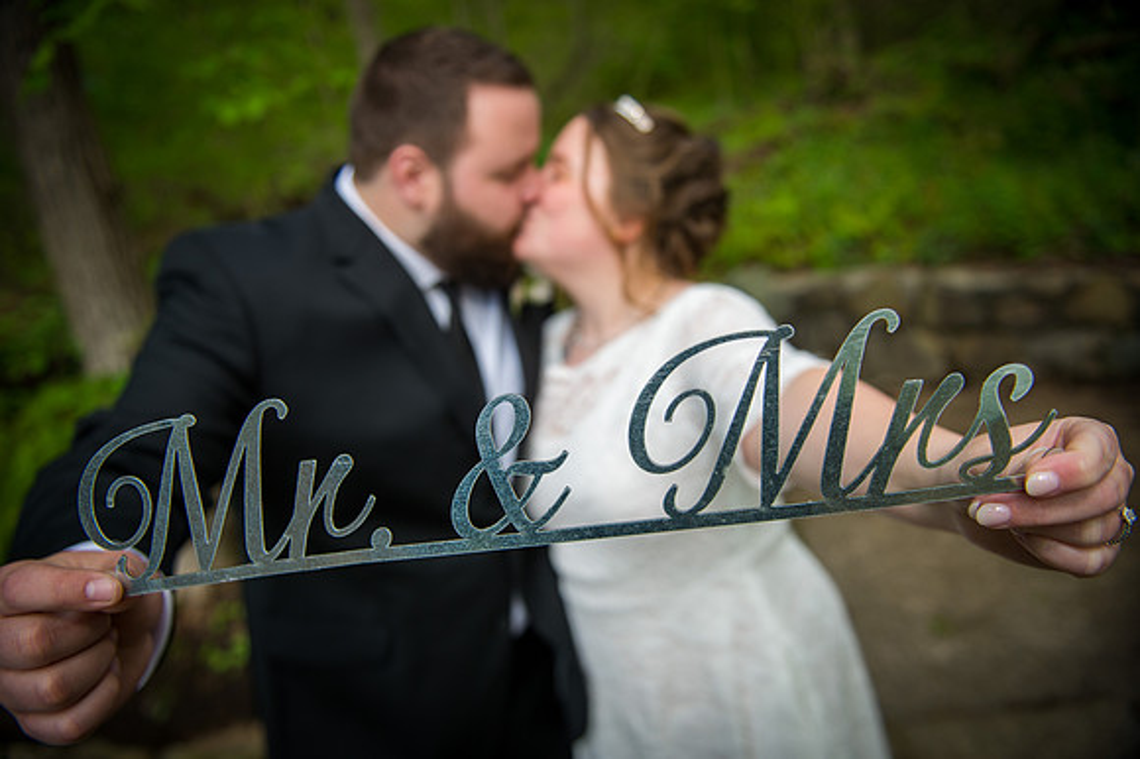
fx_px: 760
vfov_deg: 53.1
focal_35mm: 24
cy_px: 380
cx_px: 570
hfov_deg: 73.8
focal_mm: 24
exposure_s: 1/750
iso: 100
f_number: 2.8
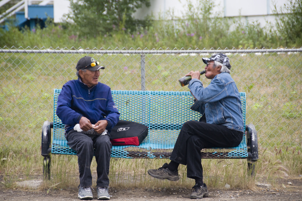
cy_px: 101
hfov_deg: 9.1
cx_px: 150
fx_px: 1896
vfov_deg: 6.1
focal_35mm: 226
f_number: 5.6
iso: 560
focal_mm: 150
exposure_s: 1/250
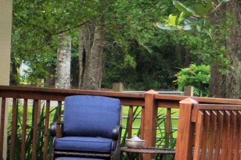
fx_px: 1411
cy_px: 49
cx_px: -371
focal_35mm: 211
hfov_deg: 8.7
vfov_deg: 6.5
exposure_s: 1/500
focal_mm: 24
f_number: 4
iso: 320
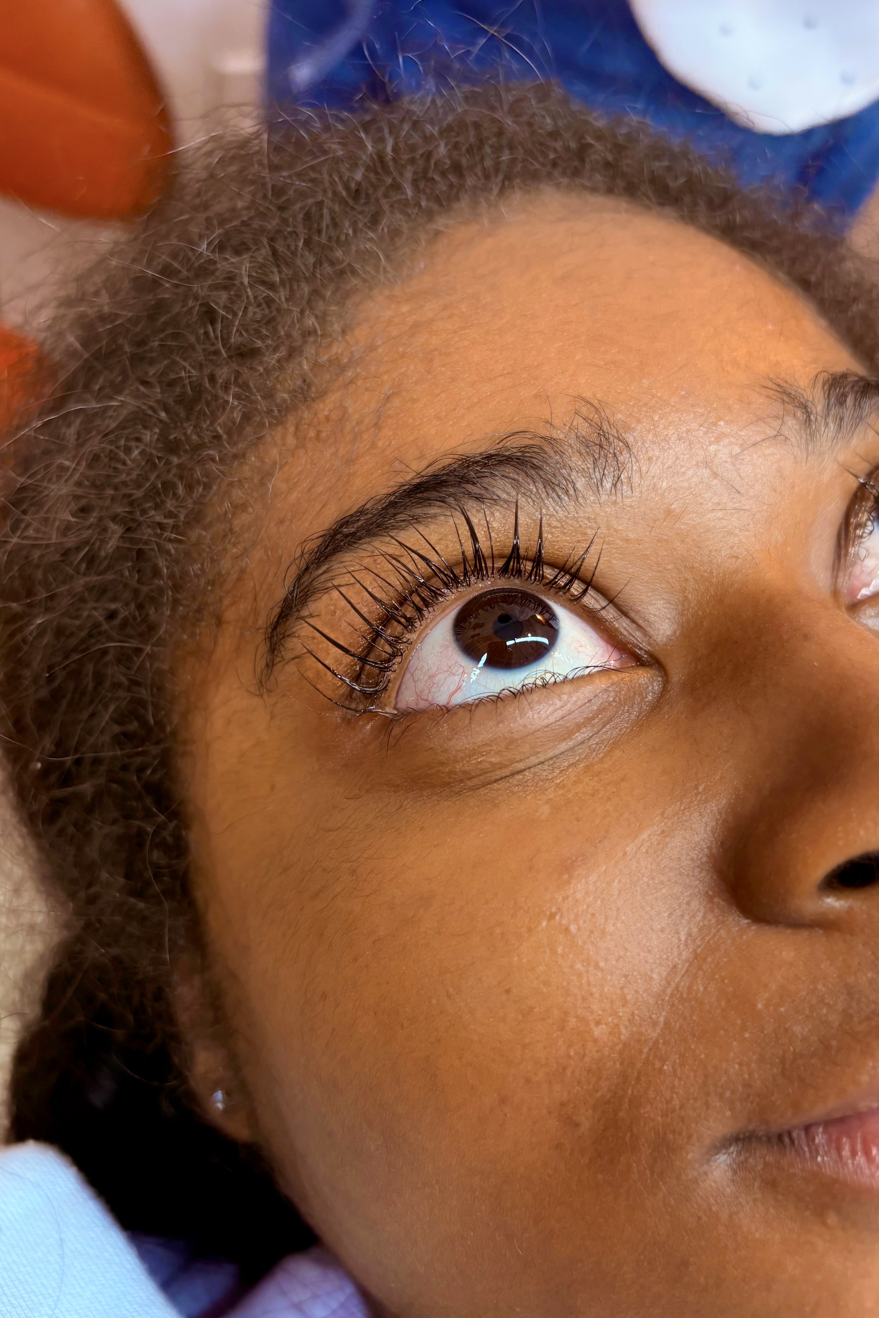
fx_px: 1025
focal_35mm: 28
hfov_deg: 46.4
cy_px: 654
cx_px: 463
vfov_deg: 65.5
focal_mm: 5.96
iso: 250
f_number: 1.6
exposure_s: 1/60
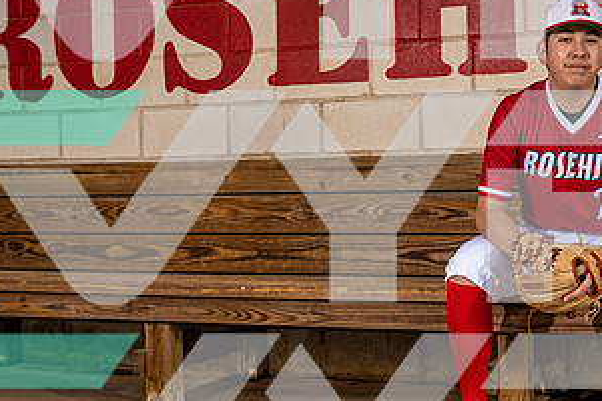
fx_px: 970
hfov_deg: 33.8
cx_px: 447
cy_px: 197
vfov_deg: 23.4
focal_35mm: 58
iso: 100
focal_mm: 30
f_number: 5.6
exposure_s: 1/250
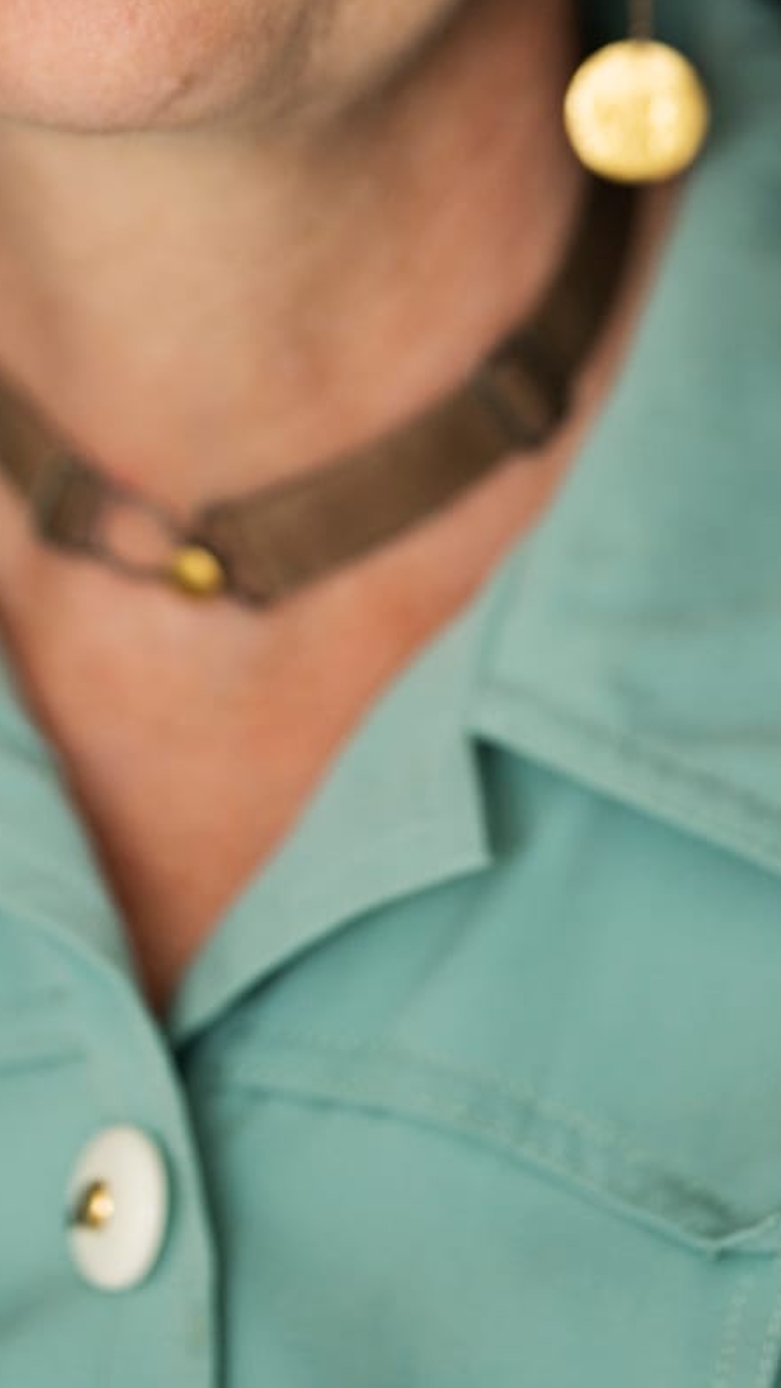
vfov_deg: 6.2
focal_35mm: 345
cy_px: -206
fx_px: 12695
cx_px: 341
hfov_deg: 3.5
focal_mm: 135
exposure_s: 1/125
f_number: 1.8
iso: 400
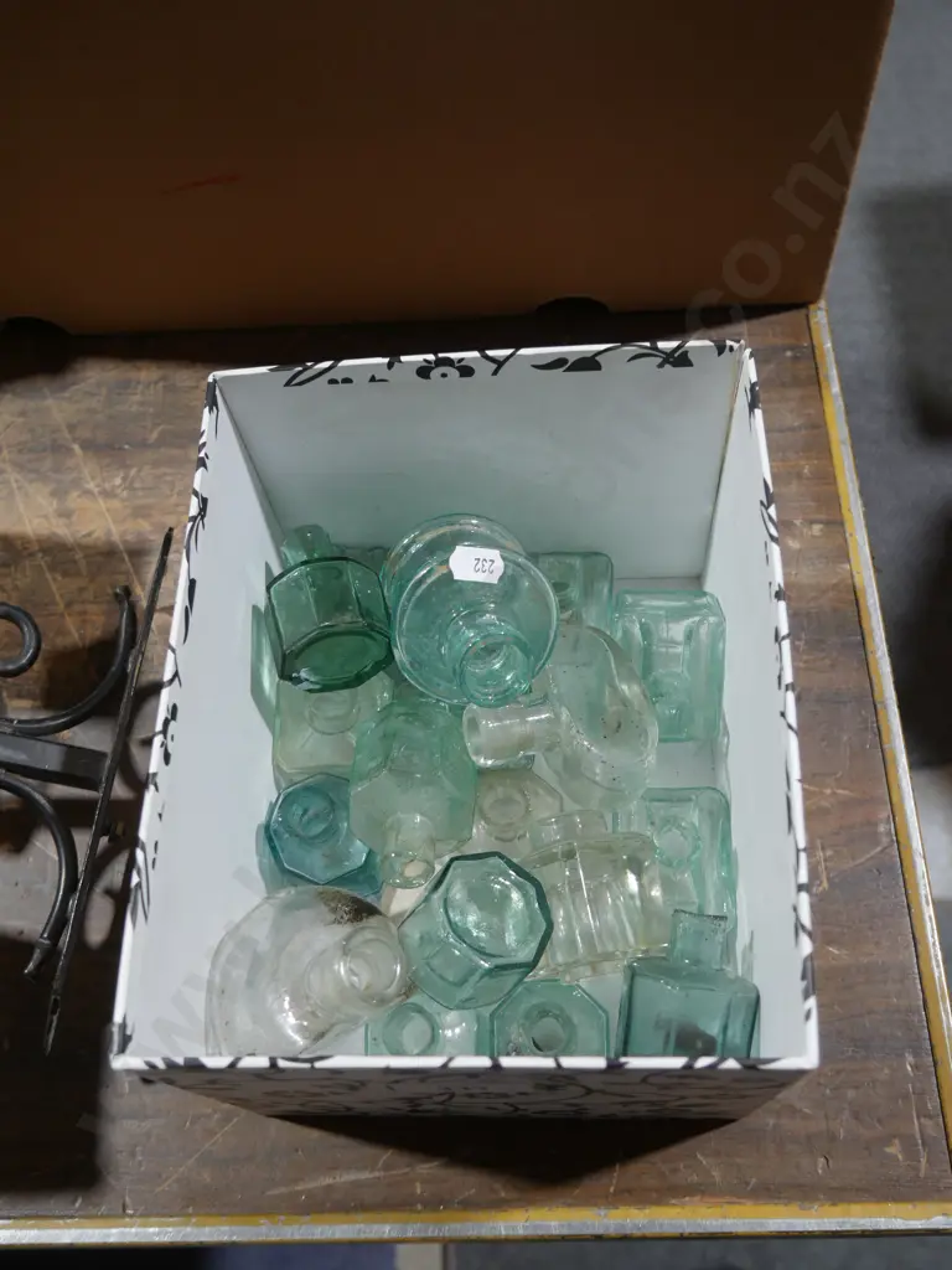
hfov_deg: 44.2
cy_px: 635
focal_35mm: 32
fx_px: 1173
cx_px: 476
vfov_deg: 56.8
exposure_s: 1/60
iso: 400
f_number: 3.6
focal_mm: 16
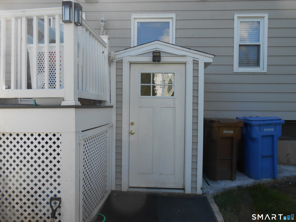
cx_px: 148
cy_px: 111
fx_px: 222
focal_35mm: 26
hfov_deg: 67.3
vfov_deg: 53.1
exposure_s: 1/400
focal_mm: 4.6
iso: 80
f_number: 3.5
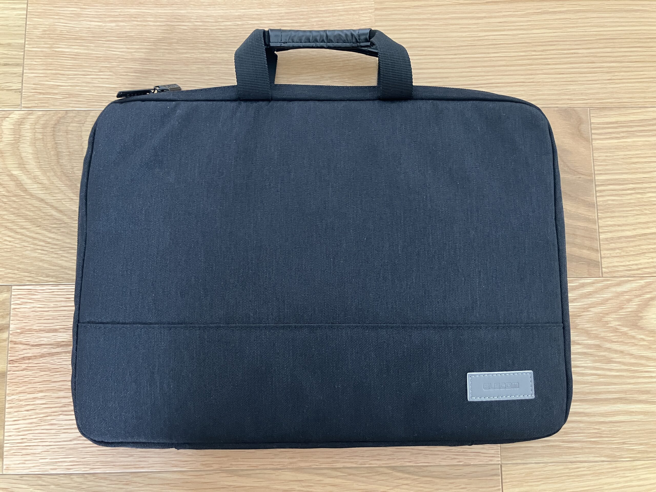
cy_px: 246
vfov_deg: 49.7
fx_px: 531
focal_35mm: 28
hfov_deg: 63.4
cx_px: 328
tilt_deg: -82.0
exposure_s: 1/60
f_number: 1.8
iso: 250
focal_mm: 3.99
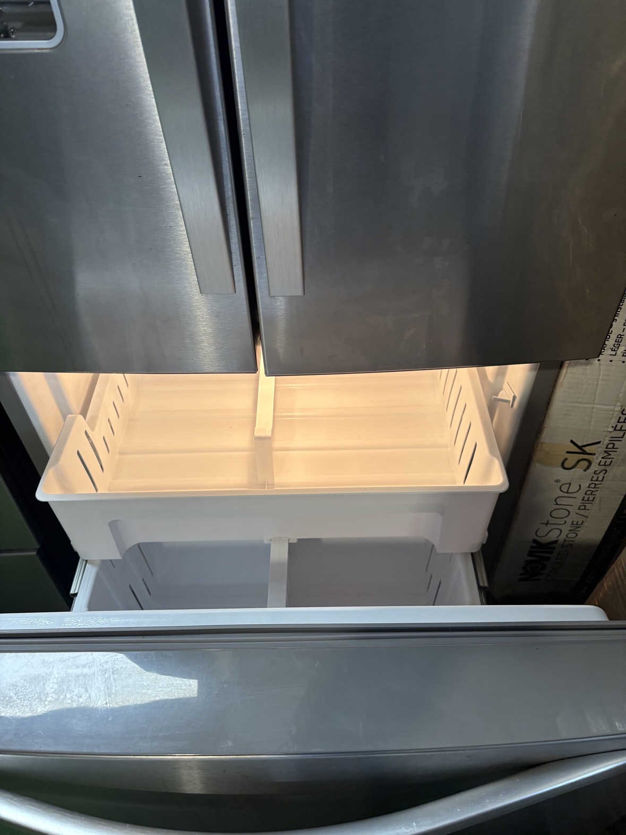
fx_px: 627
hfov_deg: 53.1
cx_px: 313
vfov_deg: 67.3
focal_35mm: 26
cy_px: 418
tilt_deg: -46.6
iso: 160
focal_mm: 5.96
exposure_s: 1/60
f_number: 1.6
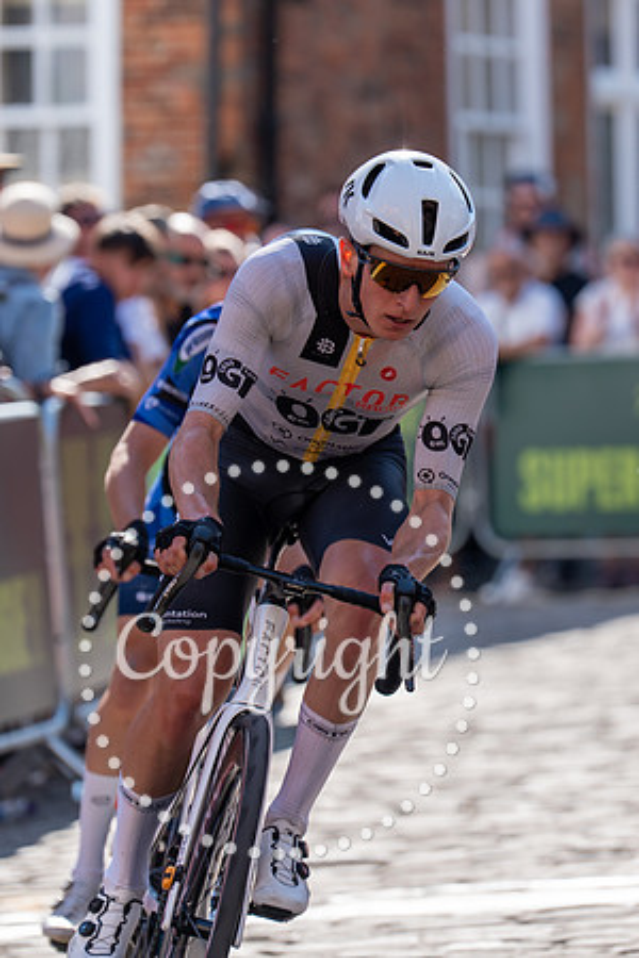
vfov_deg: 6.5
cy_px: 391
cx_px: 459
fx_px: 8418
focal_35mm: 316
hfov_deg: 4.3
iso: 160
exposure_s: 1/1000
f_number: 3.5
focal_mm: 178
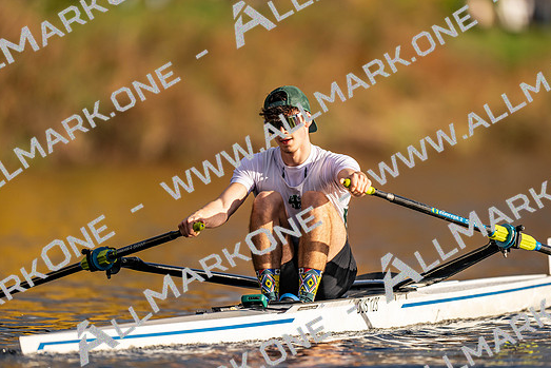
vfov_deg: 2.1
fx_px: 10196
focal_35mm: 666
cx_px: 291
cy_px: 203
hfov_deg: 3.1
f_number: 4
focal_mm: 600
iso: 280
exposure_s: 1/2500
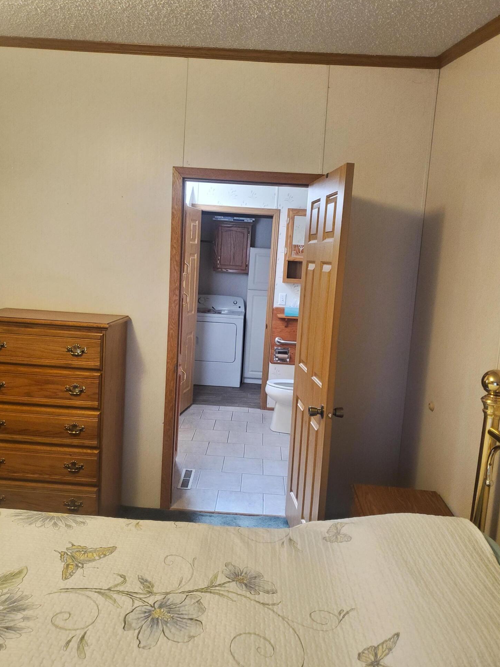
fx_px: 520
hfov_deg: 51.3
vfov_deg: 65.3
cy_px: 332
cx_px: 248
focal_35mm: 27
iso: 250
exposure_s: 1/40
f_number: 1.5
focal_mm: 4.3
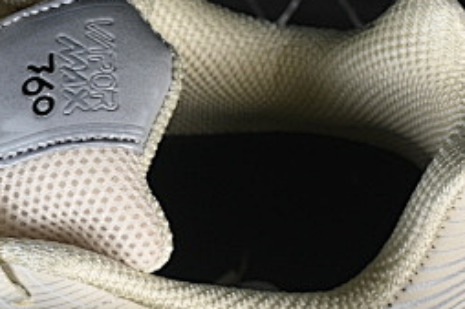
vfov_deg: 4.3
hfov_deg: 6.4
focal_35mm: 319
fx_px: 4118
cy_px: 472
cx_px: -159
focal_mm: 50
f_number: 7.1
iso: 160
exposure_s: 1/80
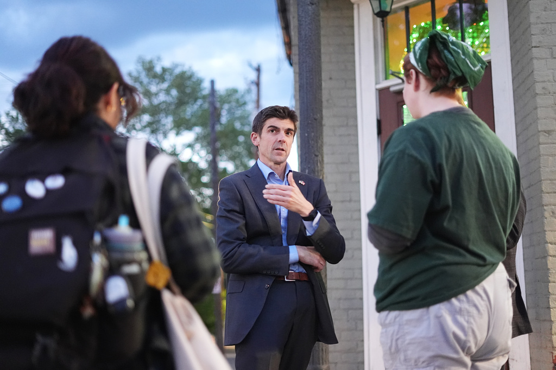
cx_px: 278
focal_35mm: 50
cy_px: 185
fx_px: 772
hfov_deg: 39.6
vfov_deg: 27.0
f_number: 1.8
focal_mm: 50
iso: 5000
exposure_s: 1/80
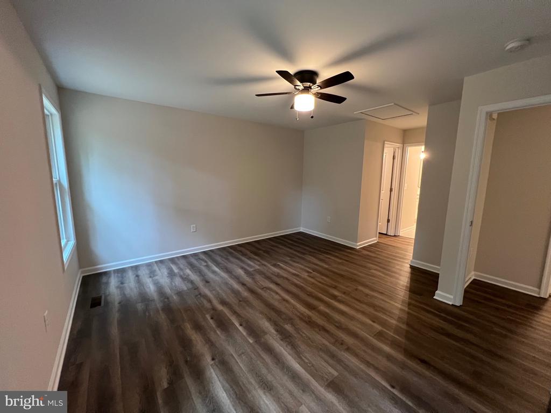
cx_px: 276
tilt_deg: -7.7
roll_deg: -0.2
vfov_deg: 89.9
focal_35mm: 13
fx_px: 207
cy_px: 206
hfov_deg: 106.2
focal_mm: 1.57
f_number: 1.8
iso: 500
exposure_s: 1/60
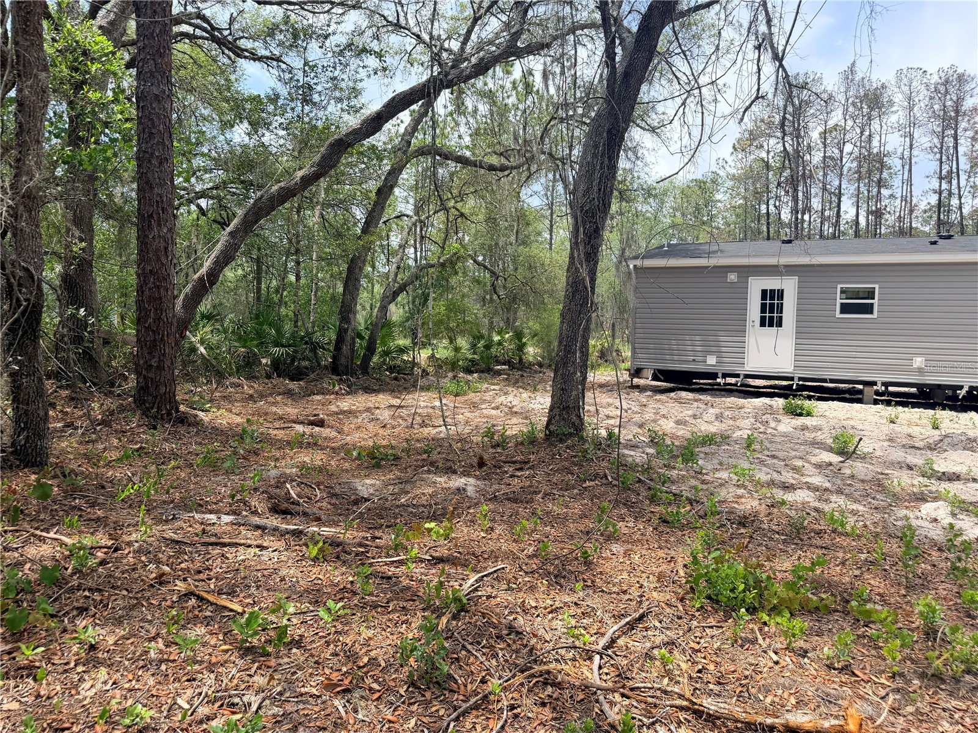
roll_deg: -2.0
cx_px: 489
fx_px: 678
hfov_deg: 71.6
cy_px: 366
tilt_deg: -2.0
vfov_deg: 56.8
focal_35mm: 24
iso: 100
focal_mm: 6.76
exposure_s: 1/2445
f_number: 1.78
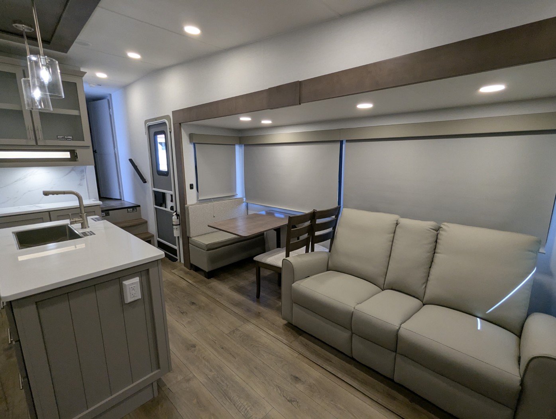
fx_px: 257
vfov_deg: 78.2
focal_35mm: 16
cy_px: 210
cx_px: 278
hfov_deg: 94.4
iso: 251
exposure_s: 1/136
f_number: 2.2
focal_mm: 2.35
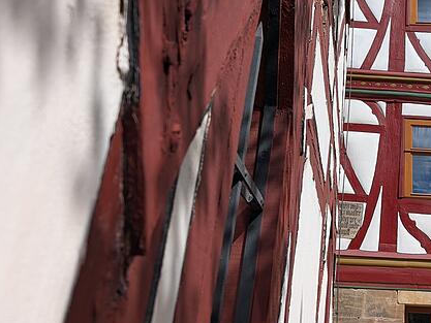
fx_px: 573
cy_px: 77
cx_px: 361
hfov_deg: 39.2
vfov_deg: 30.9
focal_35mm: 46
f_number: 1.68
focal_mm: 6.9
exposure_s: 1/1126
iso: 21
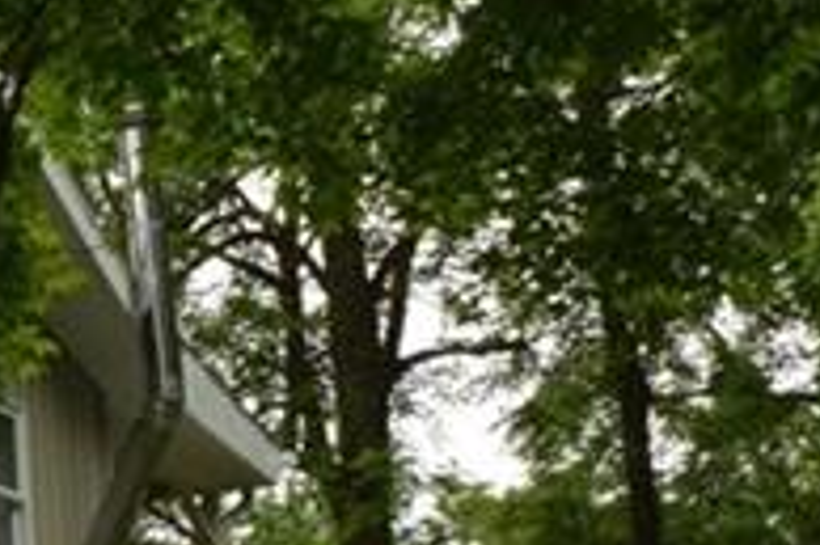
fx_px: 4498
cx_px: -1171
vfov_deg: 6.9
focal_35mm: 198
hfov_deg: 9.3
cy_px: 338
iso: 400
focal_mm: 25
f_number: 16
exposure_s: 1/200
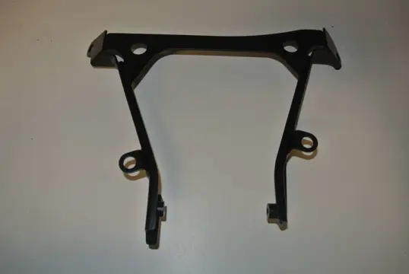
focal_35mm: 30
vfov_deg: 43.7
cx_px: 204
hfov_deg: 61.9
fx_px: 341
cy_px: 137
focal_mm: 11.4
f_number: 3.5
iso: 200
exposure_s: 1/60
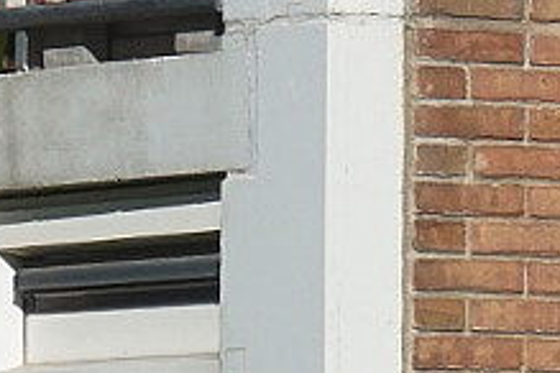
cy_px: 175
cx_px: 1478
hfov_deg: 3.7
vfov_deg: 2.5
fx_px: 8508
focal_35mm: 547
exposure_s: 1/250
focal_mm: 50
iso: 100
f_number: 9
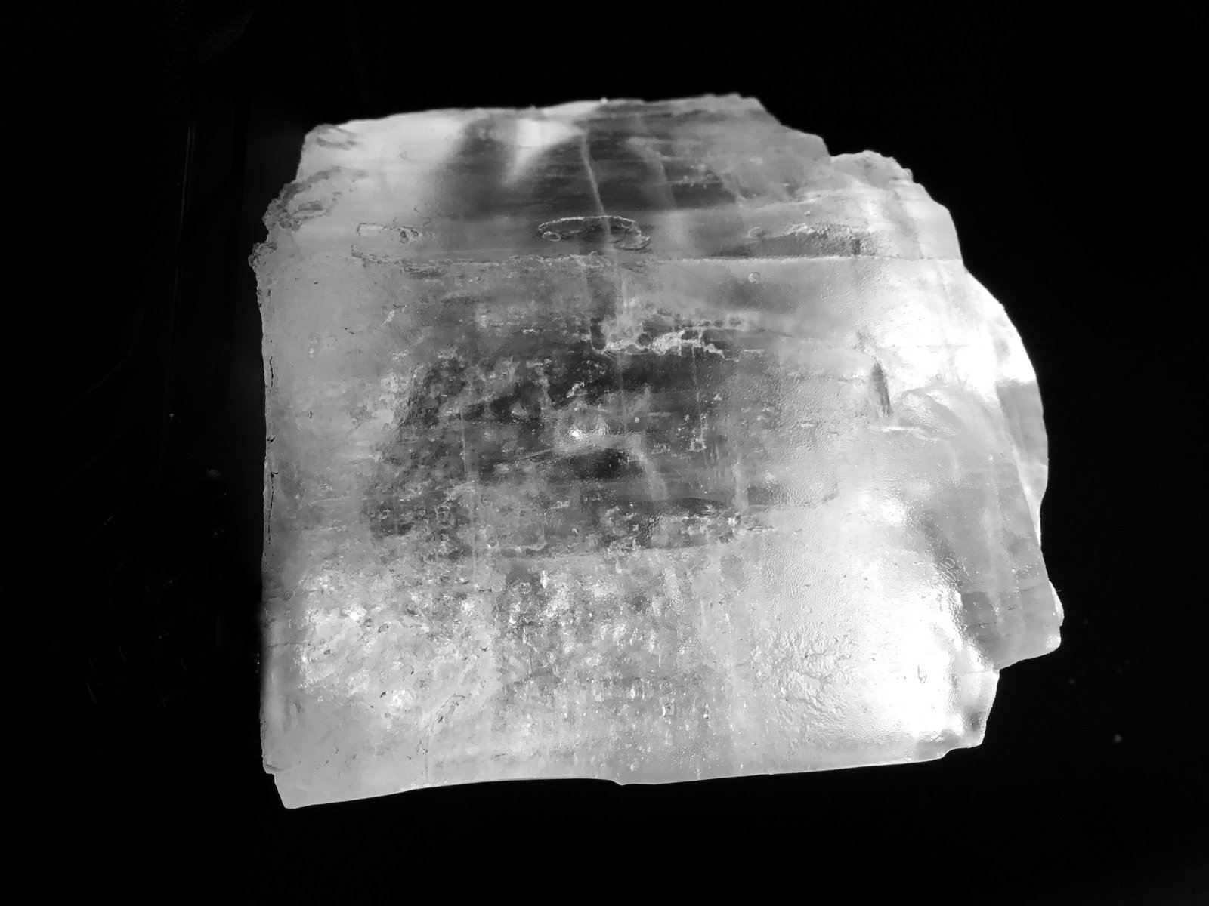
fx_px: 1083
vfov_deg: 45.4
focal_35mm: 31
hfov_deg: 58.4
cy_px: 453
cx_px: 604
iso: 32
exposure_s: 1/33
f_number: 2.4
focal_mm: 3.3
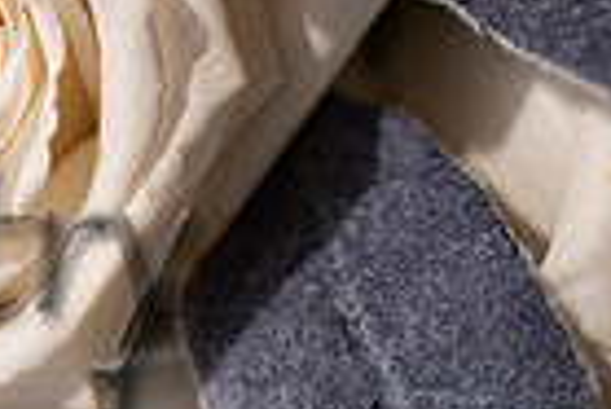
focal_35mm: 188
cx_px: -255
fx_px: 3194
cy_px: -51
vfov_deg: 7.3
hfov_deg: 10.6
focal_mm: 45
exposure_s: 1/640
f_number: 1.8
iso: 125
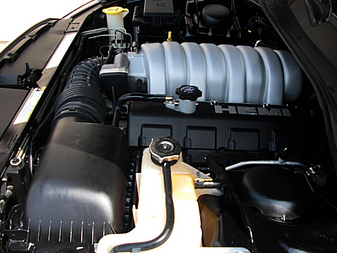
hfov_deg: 49.0
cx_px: 172
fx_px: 370
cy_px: 131
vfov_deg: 37.7
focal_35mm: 38
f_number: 2.8
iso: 50
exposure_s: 1/320
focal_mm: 6.3
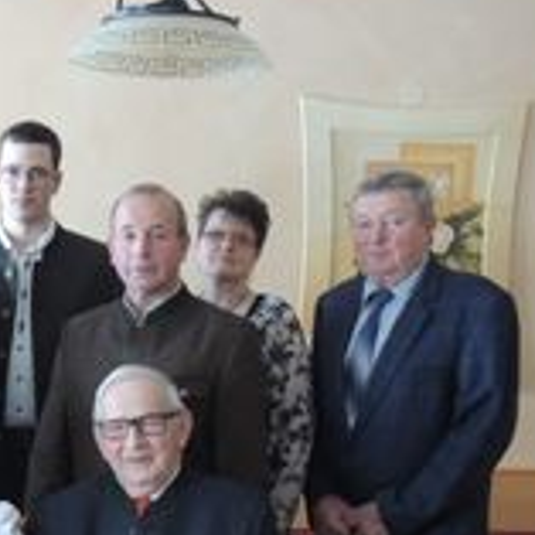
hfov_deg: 24.1
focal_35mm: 70
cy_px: 460
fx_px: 1224
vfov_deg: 24.1
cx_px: 68
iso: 640
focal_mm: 5.5
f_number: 2.6
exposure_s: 1/8
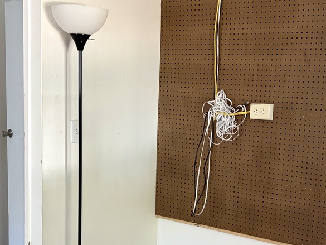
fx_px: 603
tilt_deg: -8.8
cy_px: 179
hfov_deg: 30.3
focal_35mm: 64
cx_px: 172
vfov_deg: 22.8
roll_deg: -2.1
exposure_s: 1/60
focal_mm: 5.96
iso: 400
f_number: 1.6
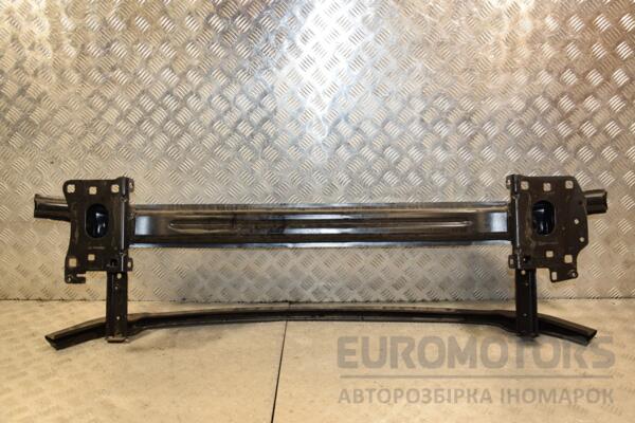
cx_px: 318
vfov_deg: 40.0
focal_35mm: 33
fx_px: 582
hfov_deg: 57.2
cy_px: 212
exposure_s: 1/160
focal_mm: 22
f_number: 5
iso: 800
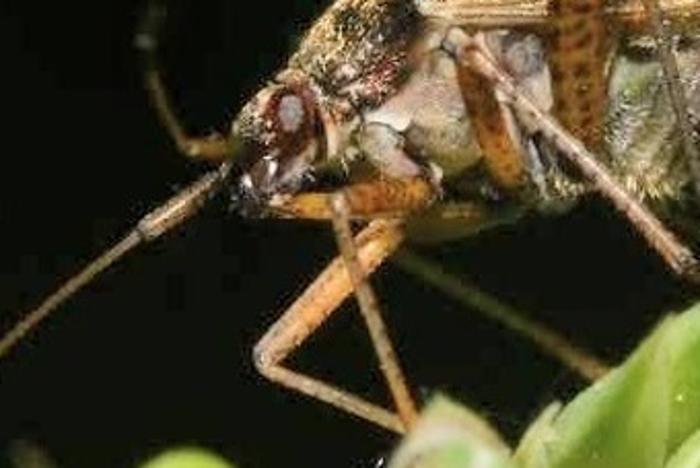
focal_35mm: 444
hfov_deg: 4.6
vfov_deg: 3.1
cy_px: 307
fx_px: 8645
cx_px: 581
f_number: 29
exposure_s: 1/60
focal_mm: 105
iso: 100
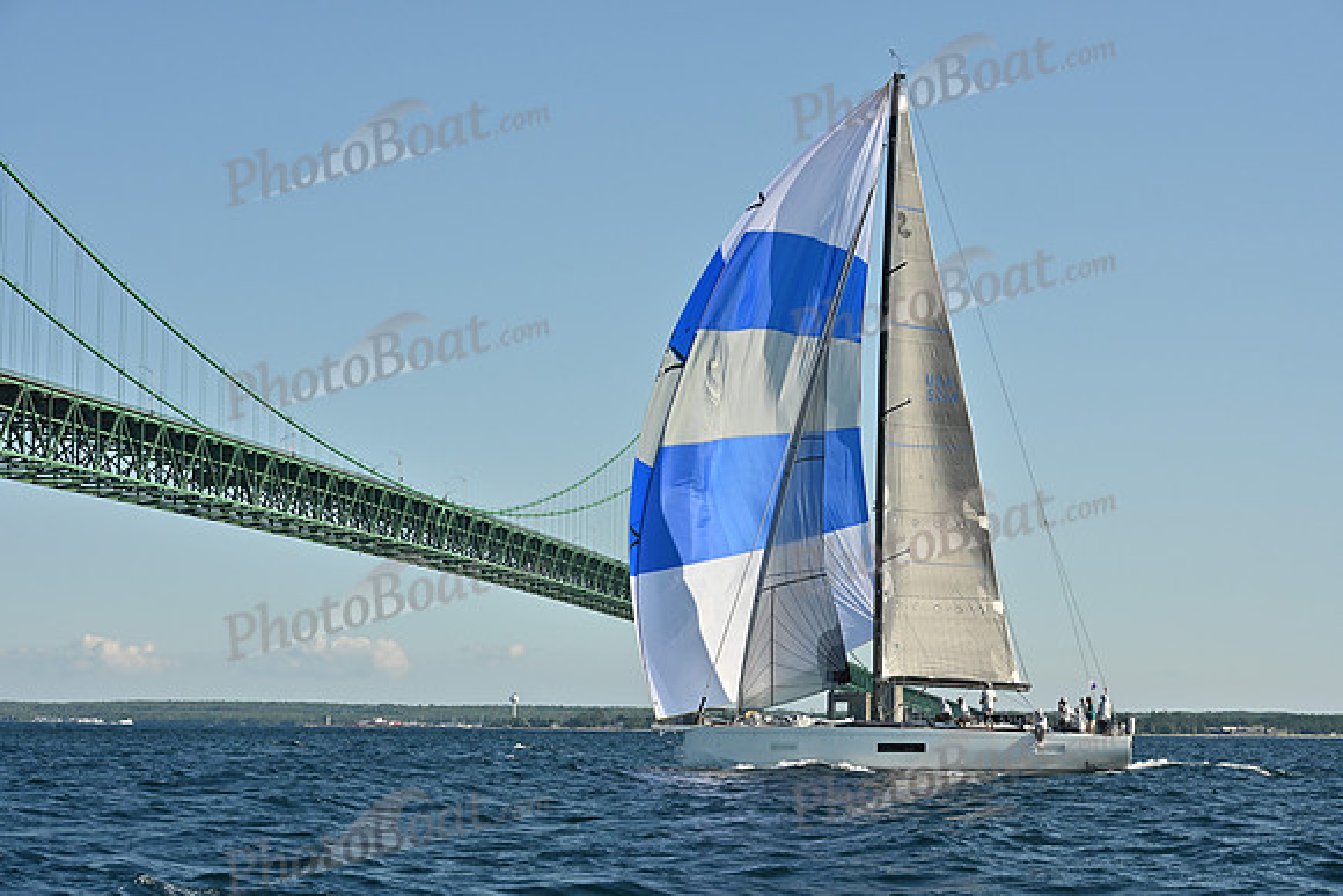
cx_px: 672
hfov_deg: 23.9
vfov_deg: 16.1
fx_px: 3172
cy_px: 448
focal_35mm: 85
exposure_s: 1/1600
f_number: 10
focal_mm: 85
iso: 320
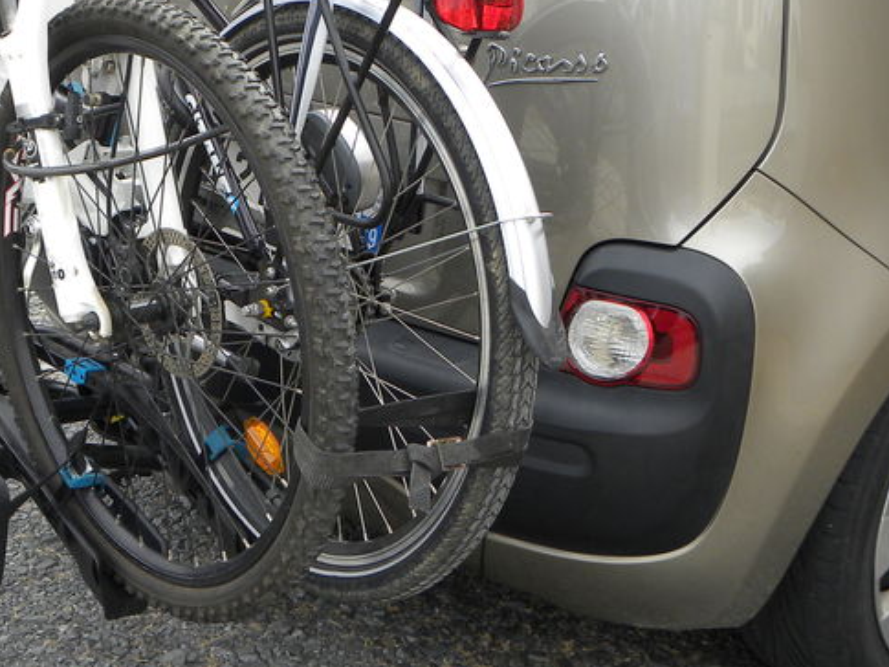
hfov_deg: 27.8
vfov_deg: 21.5
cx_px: 150
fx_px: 1747
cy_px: 209
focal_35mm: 68
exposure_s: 1/160
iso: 64
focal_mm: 5.9
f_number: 3.5
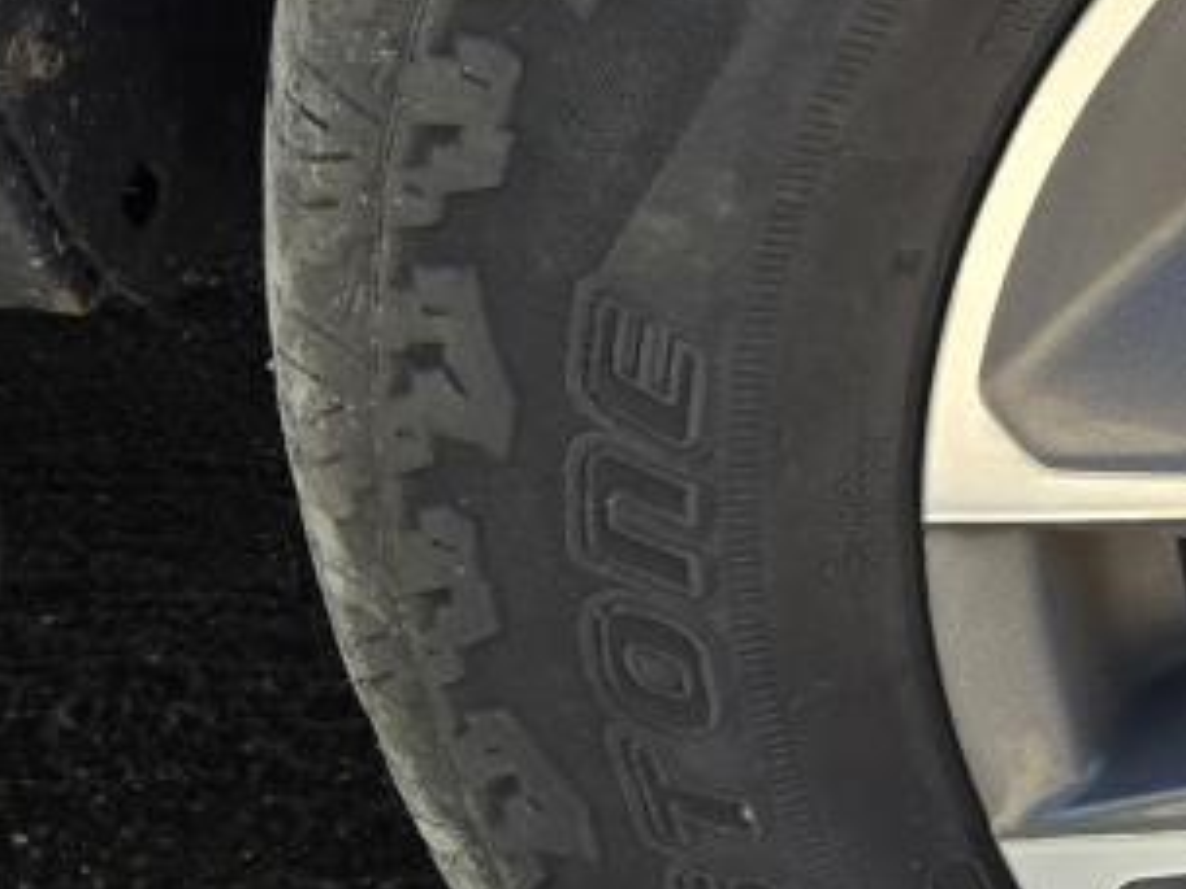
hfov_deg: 17.6
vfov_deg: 15.2
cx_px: 1900
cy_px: 218
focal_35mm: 97
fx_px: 3323
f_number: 1.8
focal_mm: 5.4
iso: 25
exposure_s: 1/283
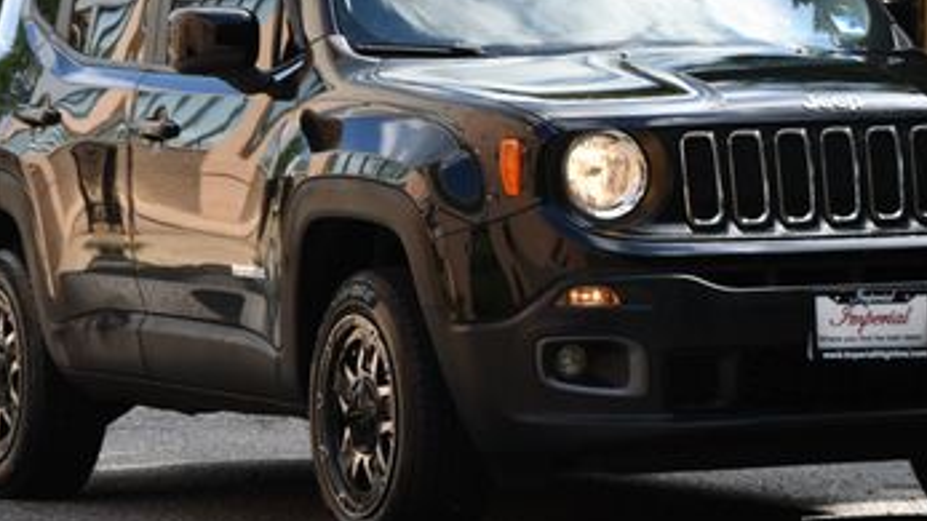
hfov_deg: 8.7
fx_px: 6119
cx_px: 524
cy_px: 80
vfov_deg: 4.9
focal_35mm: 249
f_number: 8
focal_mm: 86
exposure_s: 1/250
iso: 200
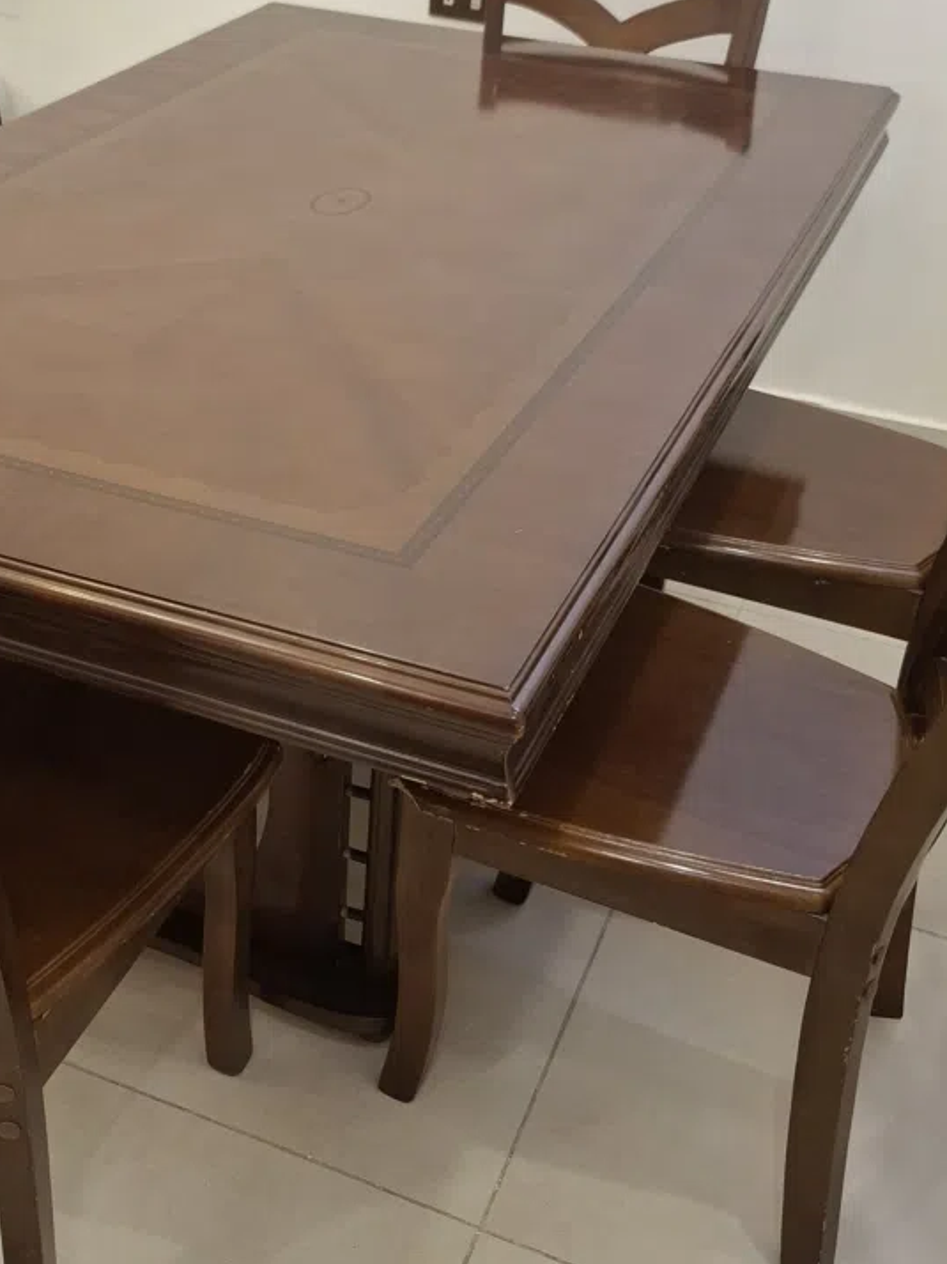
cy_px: 489
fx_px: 1606
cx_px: 303
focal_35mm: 44
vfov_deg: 42.7
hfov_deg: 32.5
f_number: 1.8
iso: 250
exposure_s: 1/100
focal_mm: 5.54
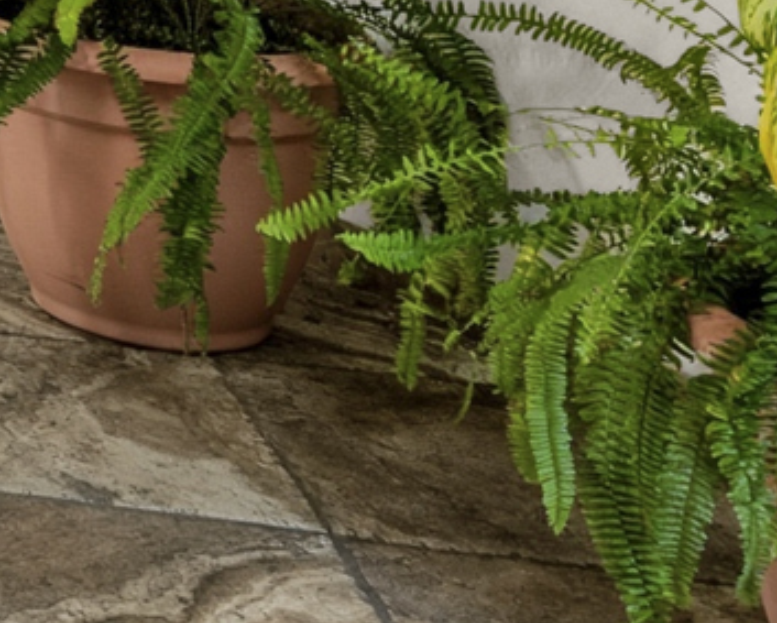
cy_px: -510
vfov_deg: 14.5
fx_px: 2140
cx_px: -955
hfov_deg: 14.9
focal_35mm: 93
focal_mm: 14
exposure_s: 1/13
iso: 320
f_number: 9
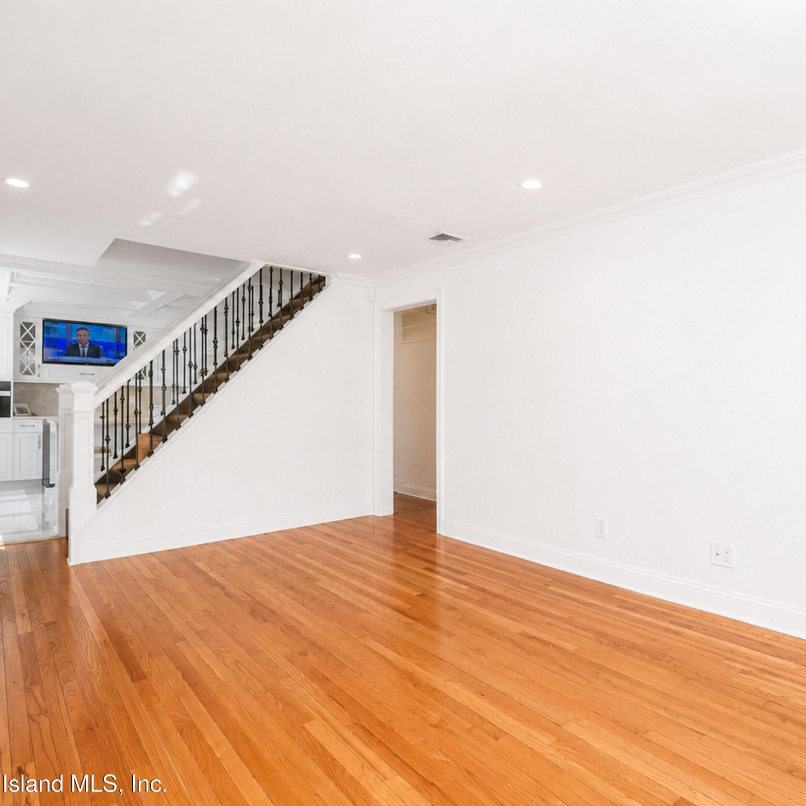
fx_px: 553
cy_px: 407
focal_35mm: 21
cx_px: 473
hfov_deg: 71.6
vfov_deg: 72.1
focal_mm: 16
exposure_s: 1/60
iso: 64
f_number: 5.6
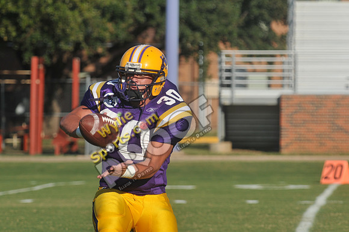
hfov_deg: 7.1
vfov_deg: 4.7
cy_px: 116
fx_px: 2832
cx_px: 174
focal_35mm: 292
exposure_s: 1/1250
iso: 200
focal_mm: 195
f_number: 6.3
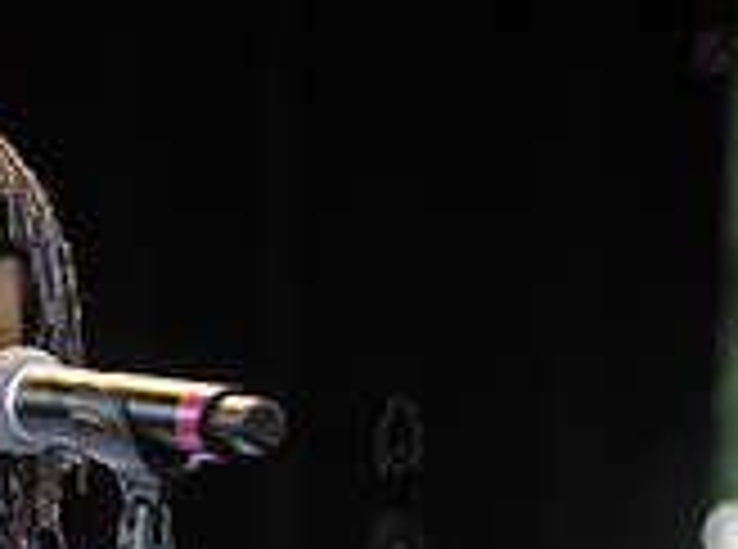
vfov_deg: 2.6
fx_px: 12074
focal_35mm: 568
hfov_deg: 3.5
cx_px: -264
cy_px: 655
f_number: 4
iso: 1000
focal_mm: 135
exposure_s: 1/400
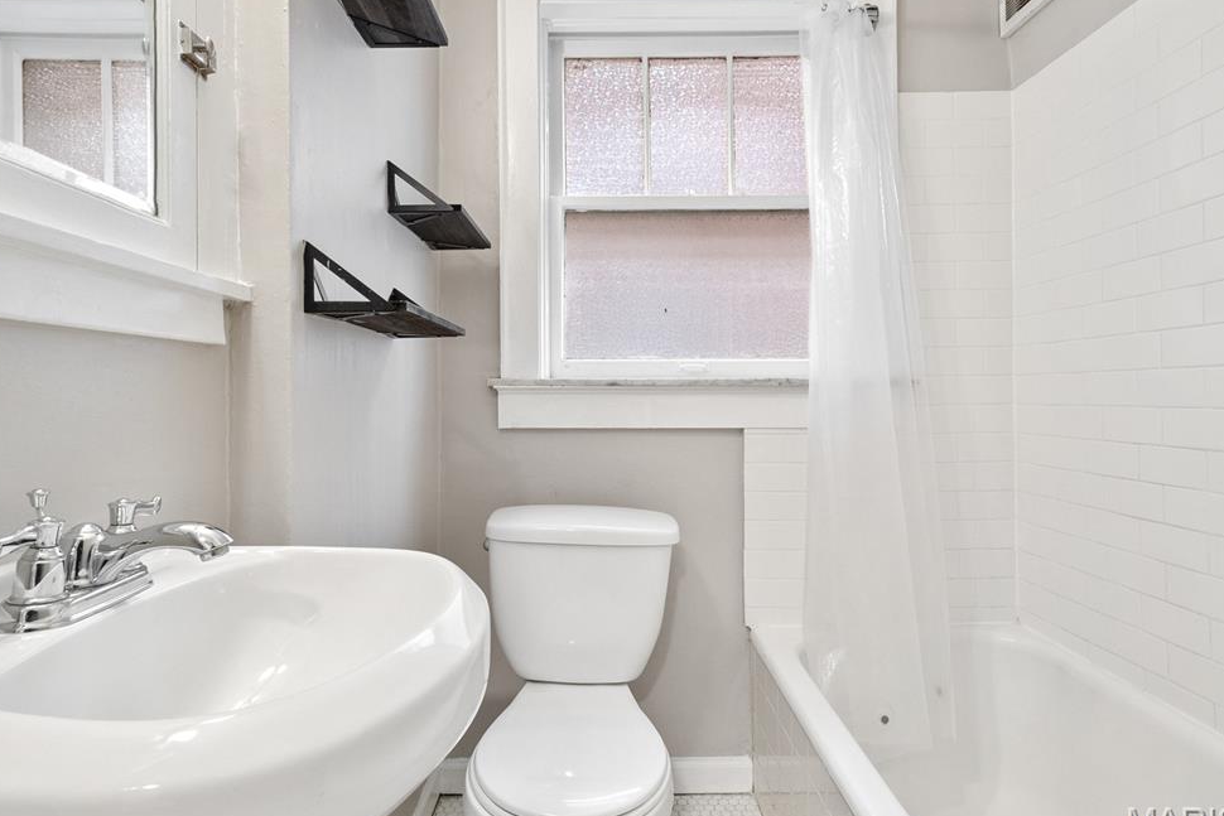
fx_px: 646
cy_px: 417
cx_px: 607
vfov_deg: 64.6
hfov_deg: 86.9
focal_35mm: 19
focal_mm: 9
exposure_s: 1/1.67
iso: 400
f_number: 8
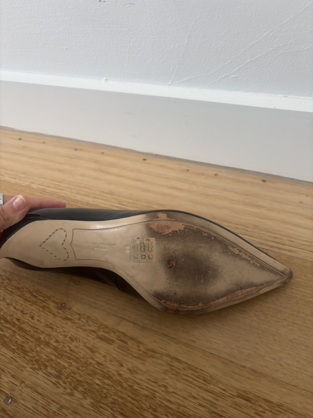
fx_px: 313
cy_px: 209
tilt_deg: -50.7
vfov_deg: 67.3
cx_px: 156
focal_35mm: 26
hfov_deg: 53.1
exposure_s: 1/60
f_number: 1.6
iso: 160
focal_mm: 5.96
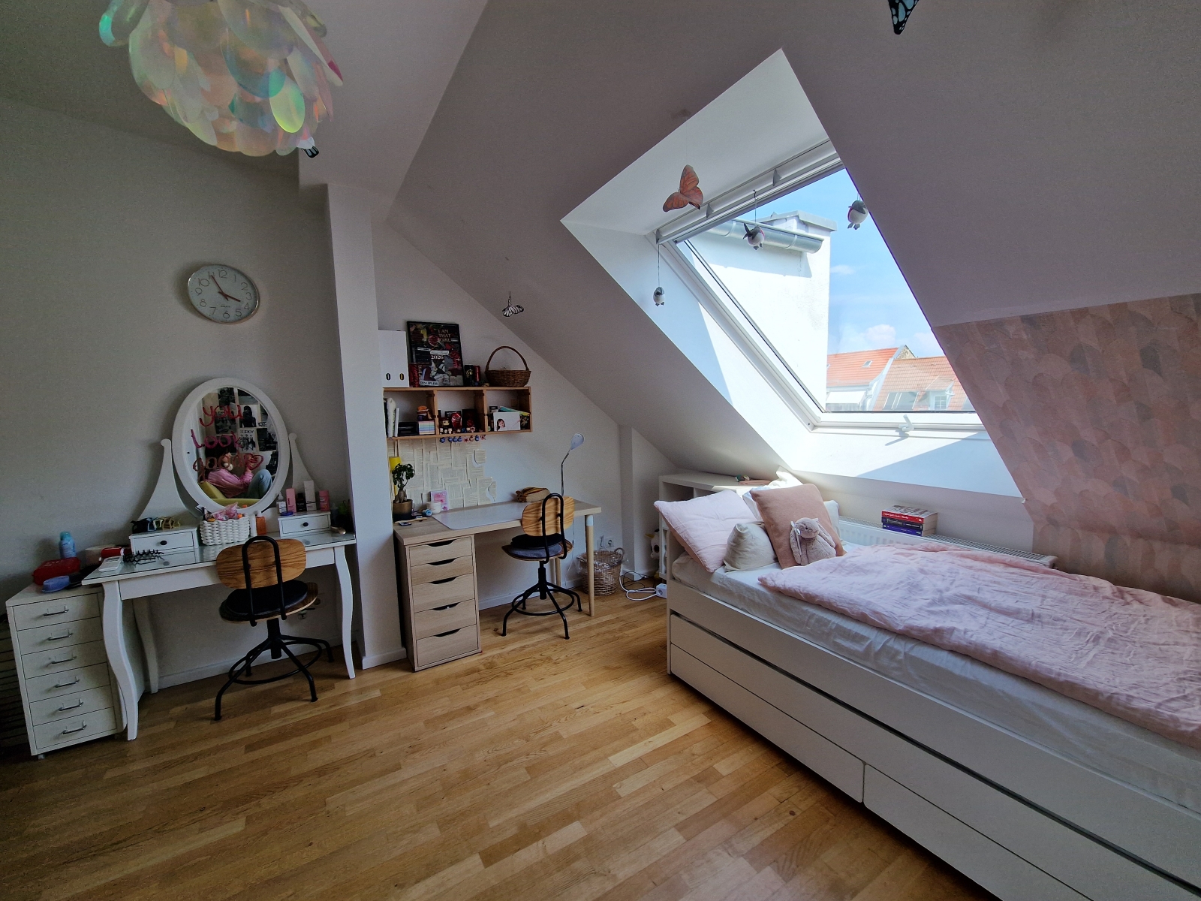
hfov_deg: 106.2
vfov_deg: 89.9
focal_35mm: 13
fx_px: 451
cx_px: 600
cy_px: 450
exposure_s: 1/256
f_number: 2.2
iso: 50
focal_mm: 2.2
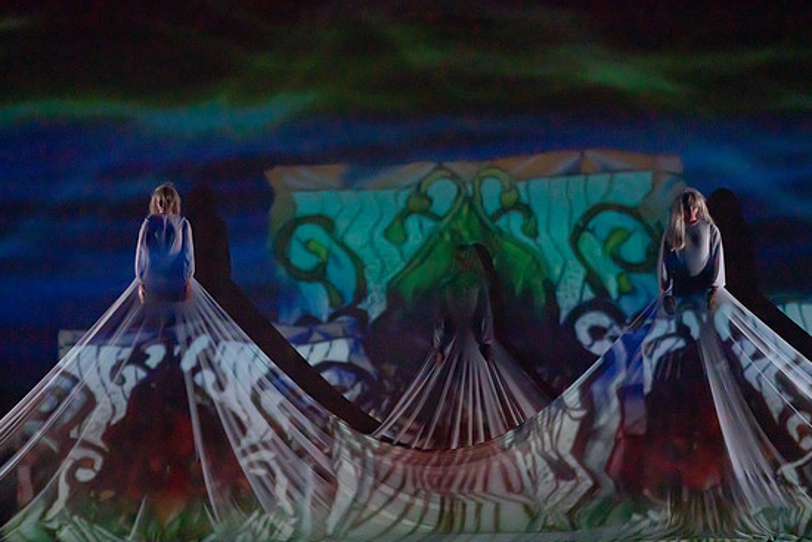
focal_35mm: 214
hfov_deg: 9.6
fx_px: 4828
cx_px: 393
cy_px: 265
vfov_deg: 6.4
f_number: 5.6
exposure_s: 1/320
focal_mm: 203
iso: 6400
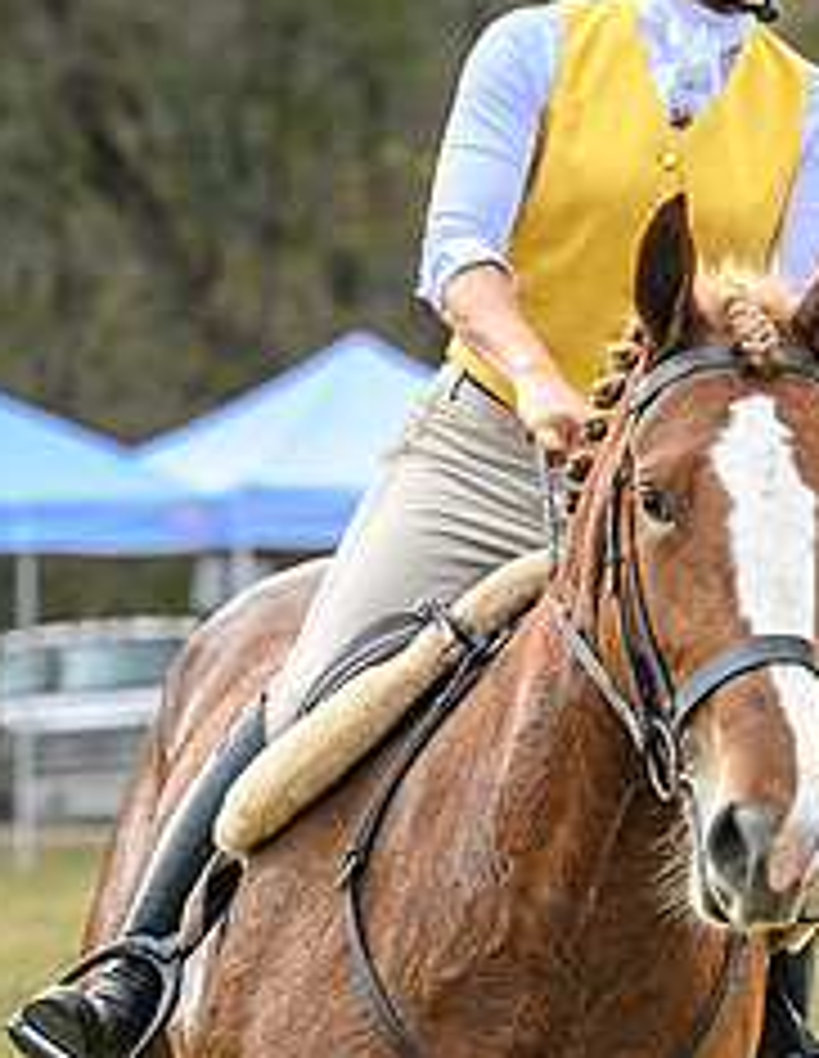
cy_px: 226
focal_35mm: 401
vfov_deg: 4.9
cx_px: 776
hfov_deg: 3.8
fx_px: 12396
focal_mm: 110
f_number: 3.5
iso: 640
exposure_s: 1/1000
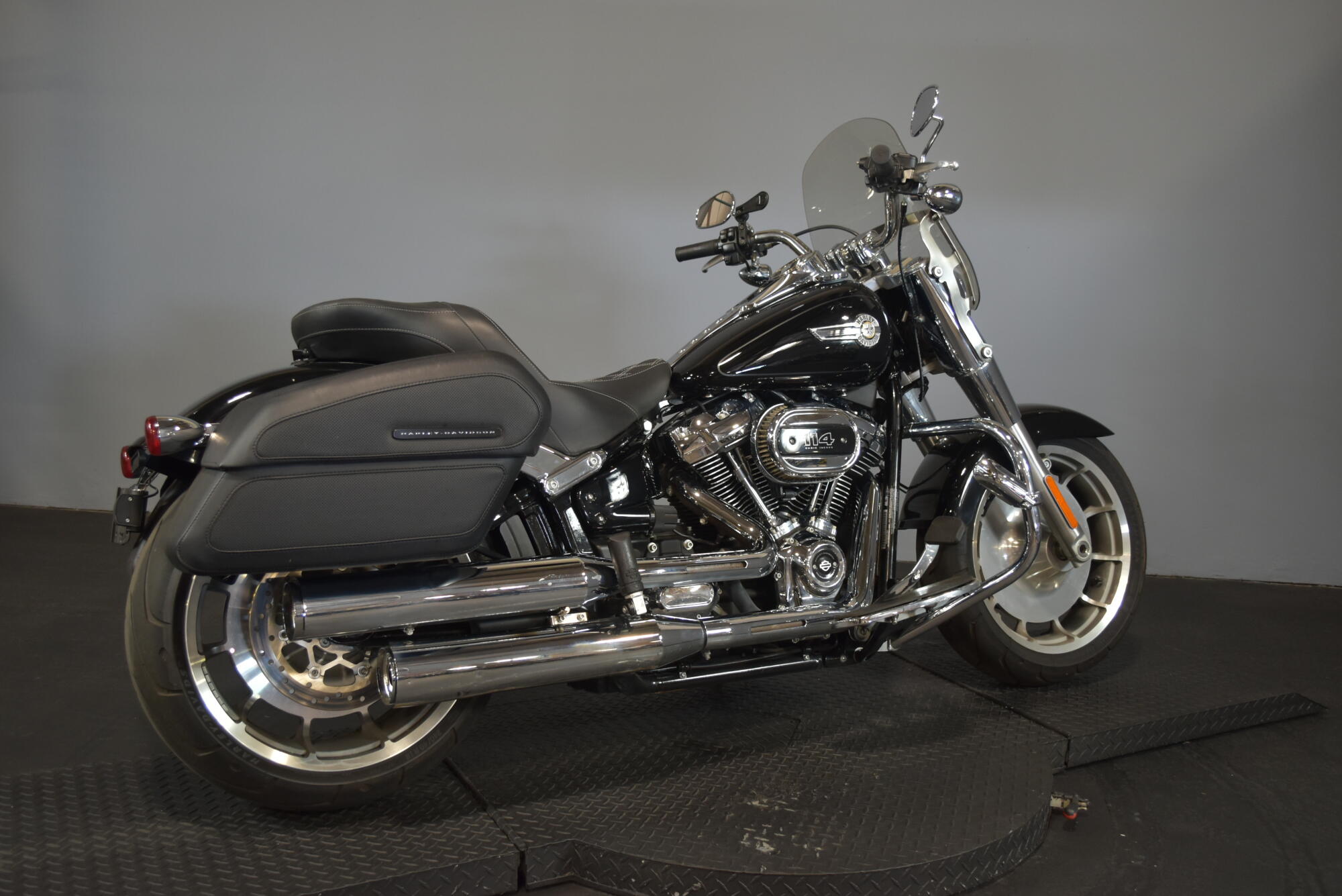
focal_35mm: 33
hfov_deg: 57.2
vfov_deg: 40.0
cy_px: 448
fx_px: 1231
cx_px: 671
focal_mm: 22
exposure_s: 1/30
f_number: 3.8
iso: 640
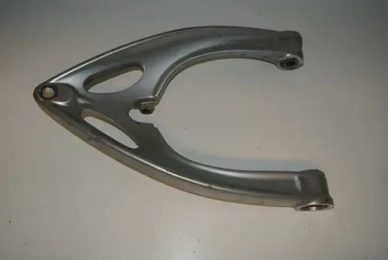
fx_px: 334
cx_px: 194
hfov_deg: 60.2
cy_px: 130
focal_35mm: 31
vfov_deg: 42.4
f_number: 3.8
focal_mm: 11.8
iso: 200
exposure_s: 1/60
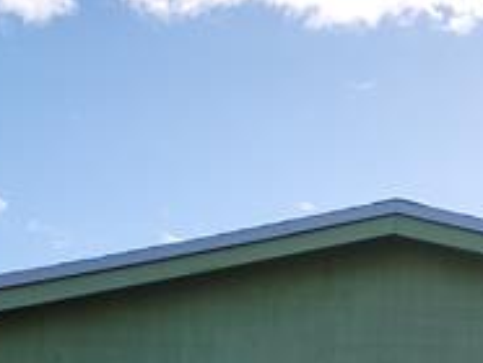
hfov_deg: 19.0
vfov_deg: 13.5
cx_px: 293
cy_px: 565
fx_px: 1439
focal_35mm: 103
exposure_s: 1/838
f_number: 1.8
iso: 16
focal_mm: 6.7
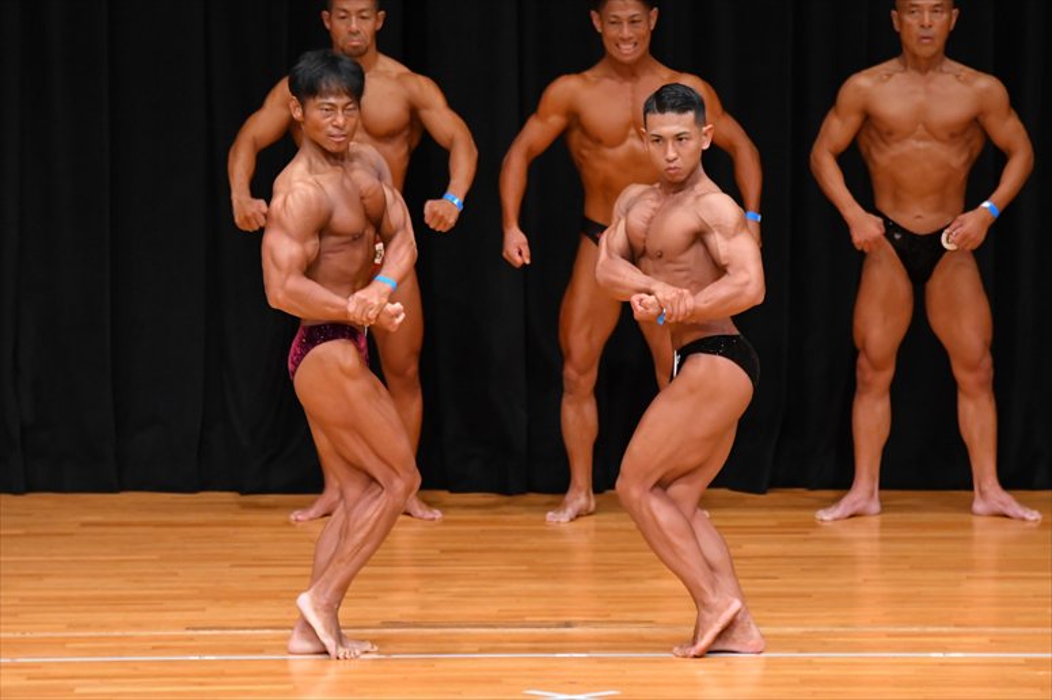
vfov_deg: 4.6
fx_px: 8763
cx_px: 526
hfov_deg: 6.9
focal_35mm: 300
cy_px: 350
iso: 4000
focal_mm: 200
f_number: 5.6
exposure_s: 1/400
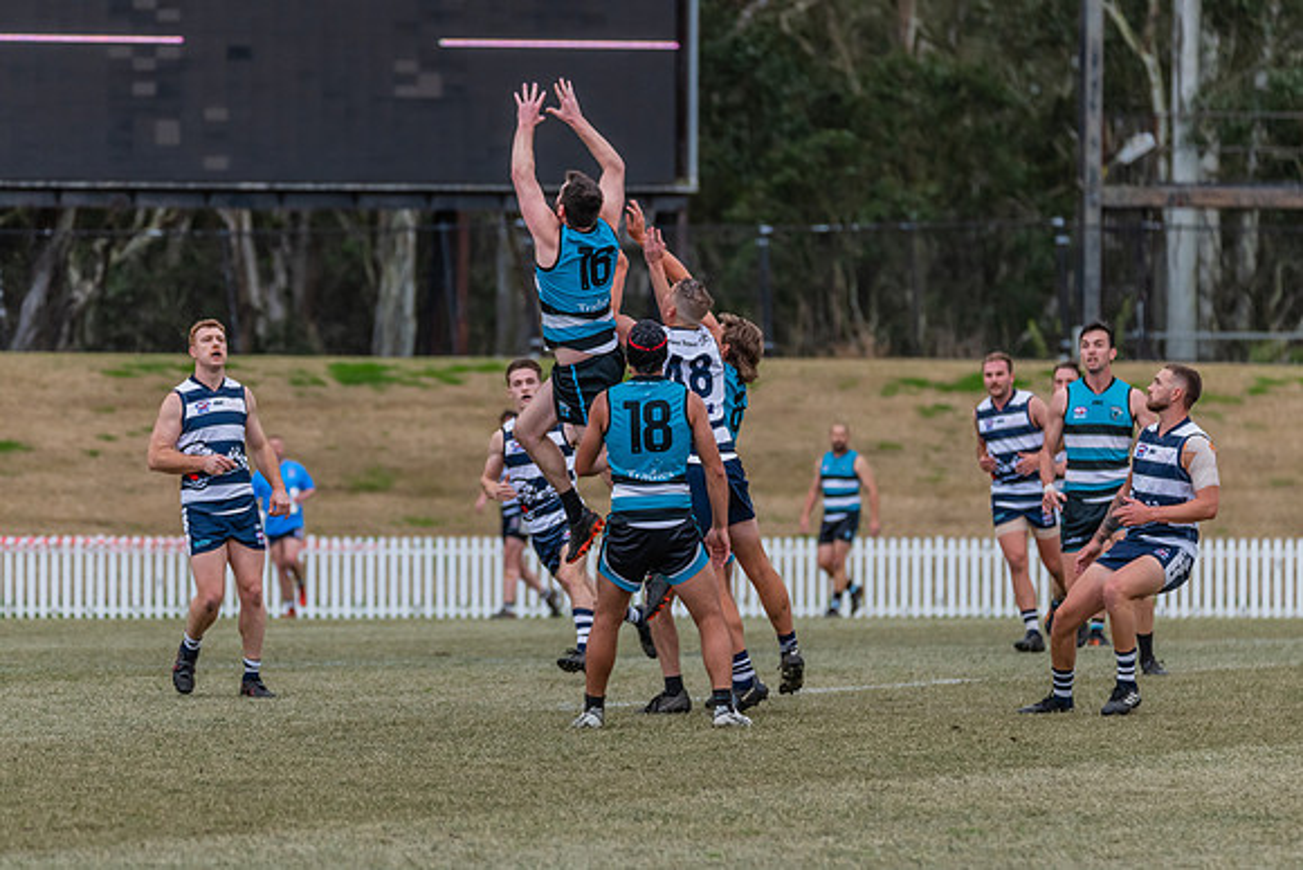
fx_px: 11793
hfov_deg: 6.3
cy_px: 432
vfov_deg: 4.2
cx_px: 626
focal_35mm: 326
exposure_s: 1/1600
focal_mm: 280
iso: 1250
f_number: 5.6
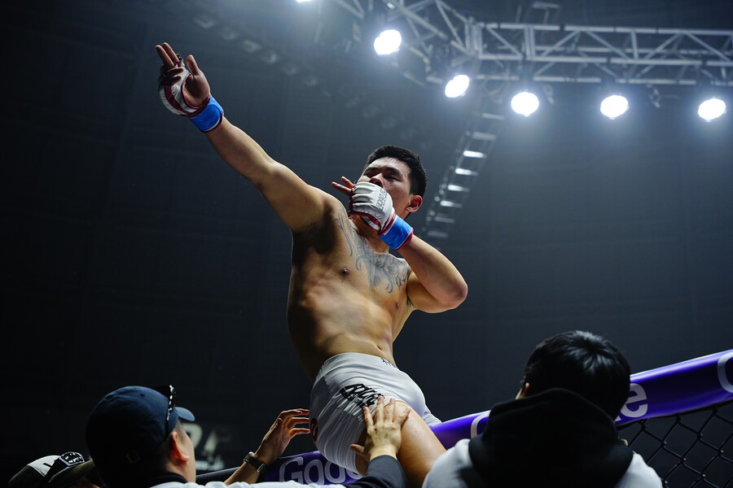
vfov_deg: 22.3
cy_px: 244
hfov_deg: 33.0
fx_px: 1238
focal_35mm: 61
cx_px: 366
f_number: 4
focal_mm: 60.8
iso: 800
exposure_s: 1/640
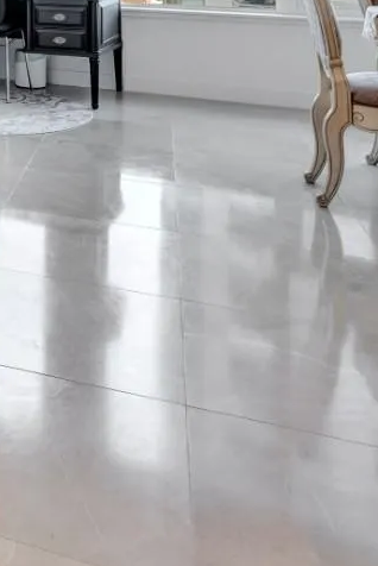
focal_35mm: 53
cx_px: -247
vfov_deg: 32.3
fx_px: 839
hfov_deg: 20.3
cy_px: -73
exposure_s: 1/60
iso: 400
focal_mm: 15.7
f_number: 8
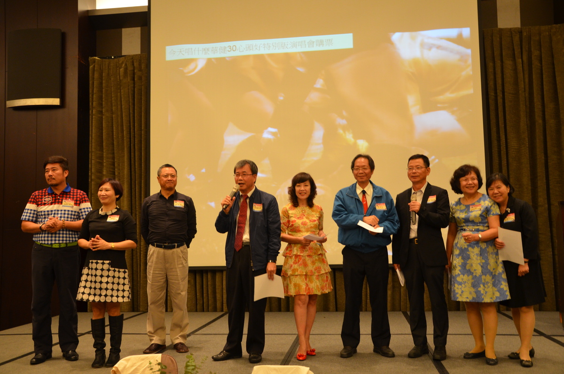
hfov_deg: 53.2
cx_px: 282
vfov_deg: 36.7
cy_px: 187
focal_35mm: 36
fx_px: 563
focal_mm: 24
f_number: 3.8
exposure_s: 1/30
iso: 800
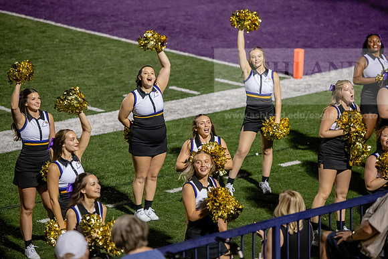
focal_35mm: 160
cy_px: 130
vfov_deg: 8.6
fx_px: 1725
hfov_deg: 12.8
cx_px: 194
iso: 4000
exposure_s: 1/500
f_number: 3.5
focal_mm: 160
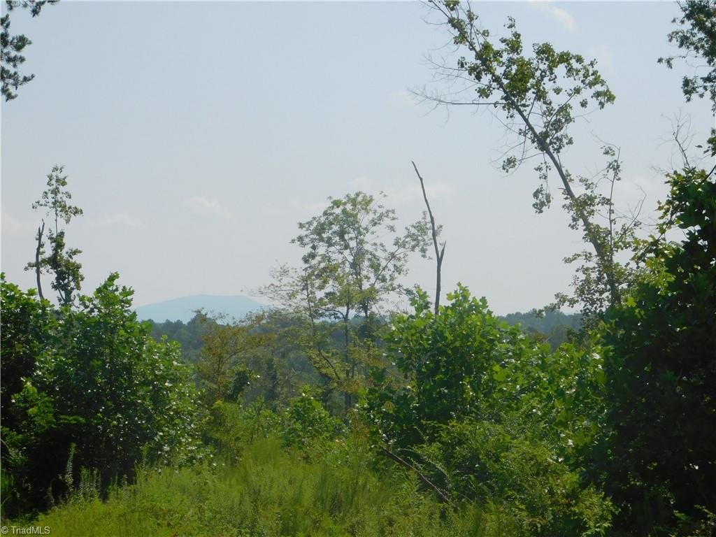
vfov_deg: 12.9
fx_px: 2379
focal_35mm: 115
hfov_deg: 17.1
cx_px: 358
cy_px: 268
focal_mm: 20.3
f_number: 4.8
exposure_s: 1/1000
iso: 125
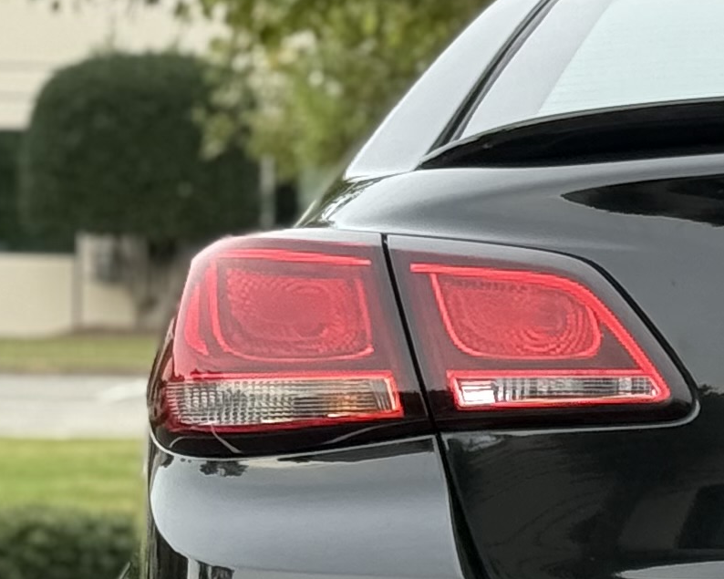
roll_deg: -0.9
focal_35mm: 238
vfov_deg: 6.5
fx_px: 5099
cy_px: 289
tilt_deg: +0.3
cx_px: 1066
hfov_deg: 8.0
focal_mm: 6.76
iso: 125
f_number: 1.78
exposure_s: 1/242
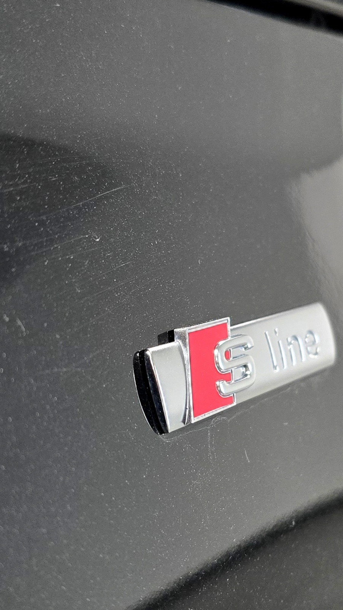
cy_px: 326
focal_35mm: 45
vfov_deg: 45.4
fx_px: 728
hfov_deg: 25.6
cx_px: 316
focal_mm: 6.3
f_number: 1.7
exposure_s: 1/120
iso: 250
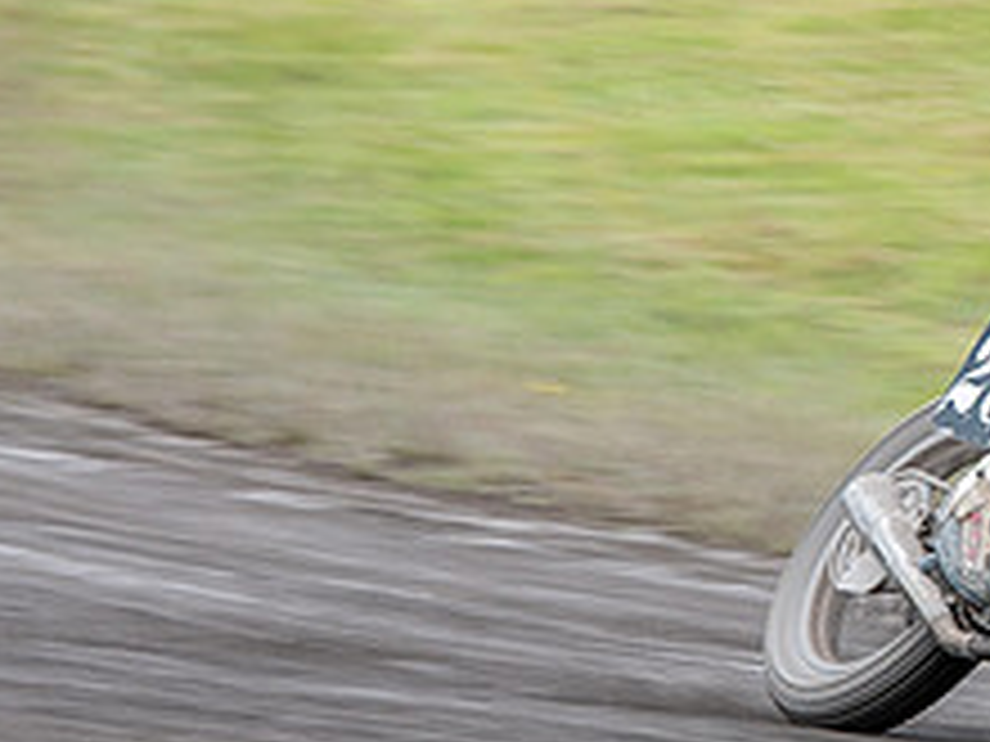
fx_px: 26683
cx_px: 1339
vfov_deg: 1.6
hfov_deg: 2.1
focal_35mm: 933
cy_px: 431
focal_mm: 200
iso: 125
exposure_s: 1/125
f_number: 7.1
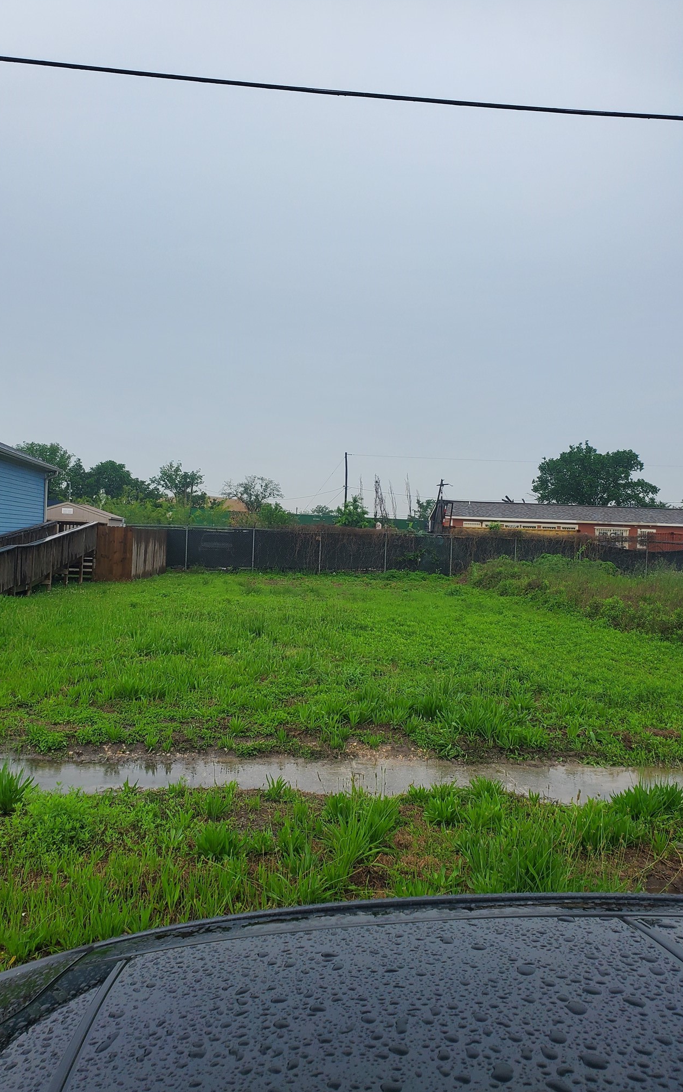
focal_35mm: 28
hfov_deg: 44.5
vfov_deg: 66.5
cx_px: 332
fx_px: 834
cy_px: 547
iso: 50
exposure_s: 1/540
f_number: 2.4
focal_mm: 4.3
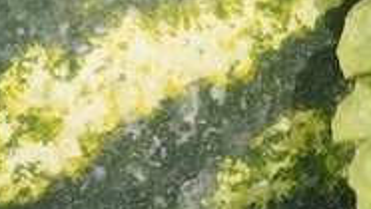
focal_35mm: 172
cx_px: 56
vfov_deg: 7.0
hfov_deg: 12.4
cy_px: -4
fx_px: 1697
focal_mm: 17
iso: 100
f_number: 7.1
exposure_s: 1/200
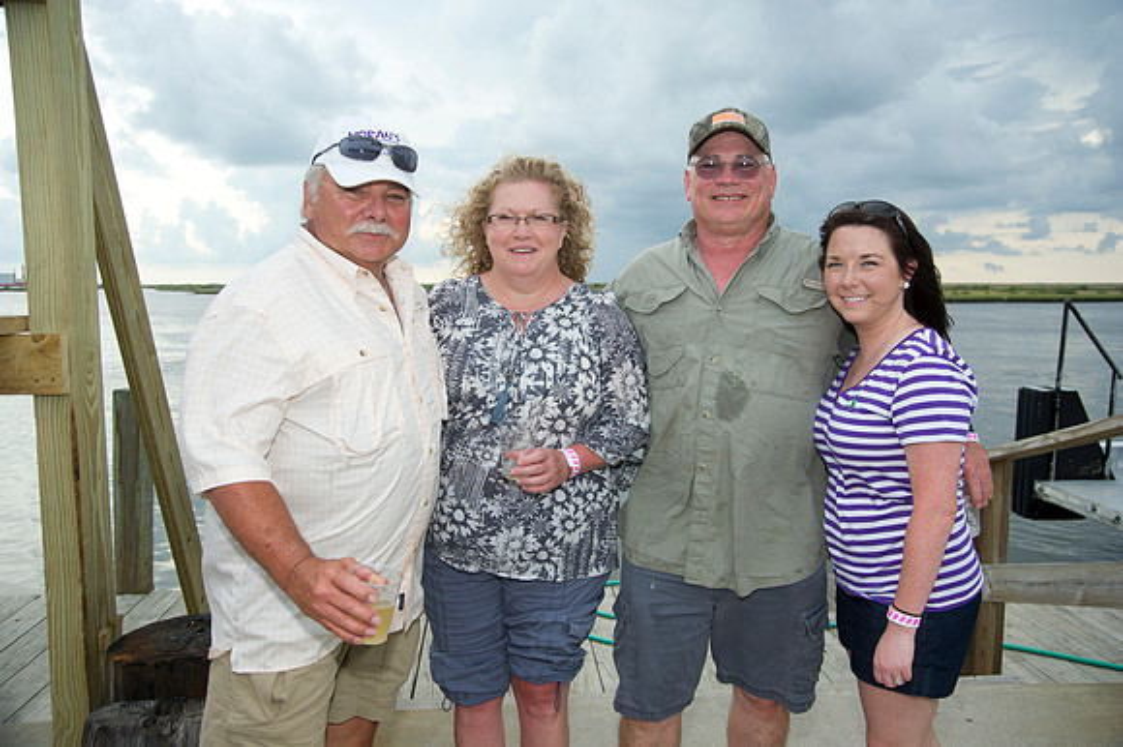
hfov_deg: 62.0
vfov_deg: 43.6
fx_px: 935
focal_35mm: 30
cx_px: 562
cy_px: 374
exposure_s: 1/640
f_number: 5.6
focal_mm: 30
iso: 500
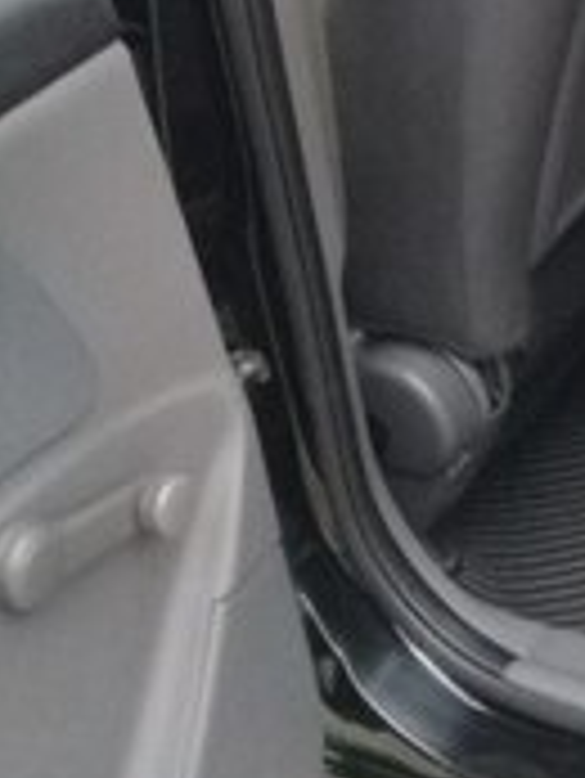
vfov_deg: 20.7
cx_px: 832
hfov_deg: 15.5
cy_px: -126
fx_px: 2003
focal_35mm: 89
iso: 250
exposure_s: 1/17
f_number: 2.2
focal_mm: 3.3
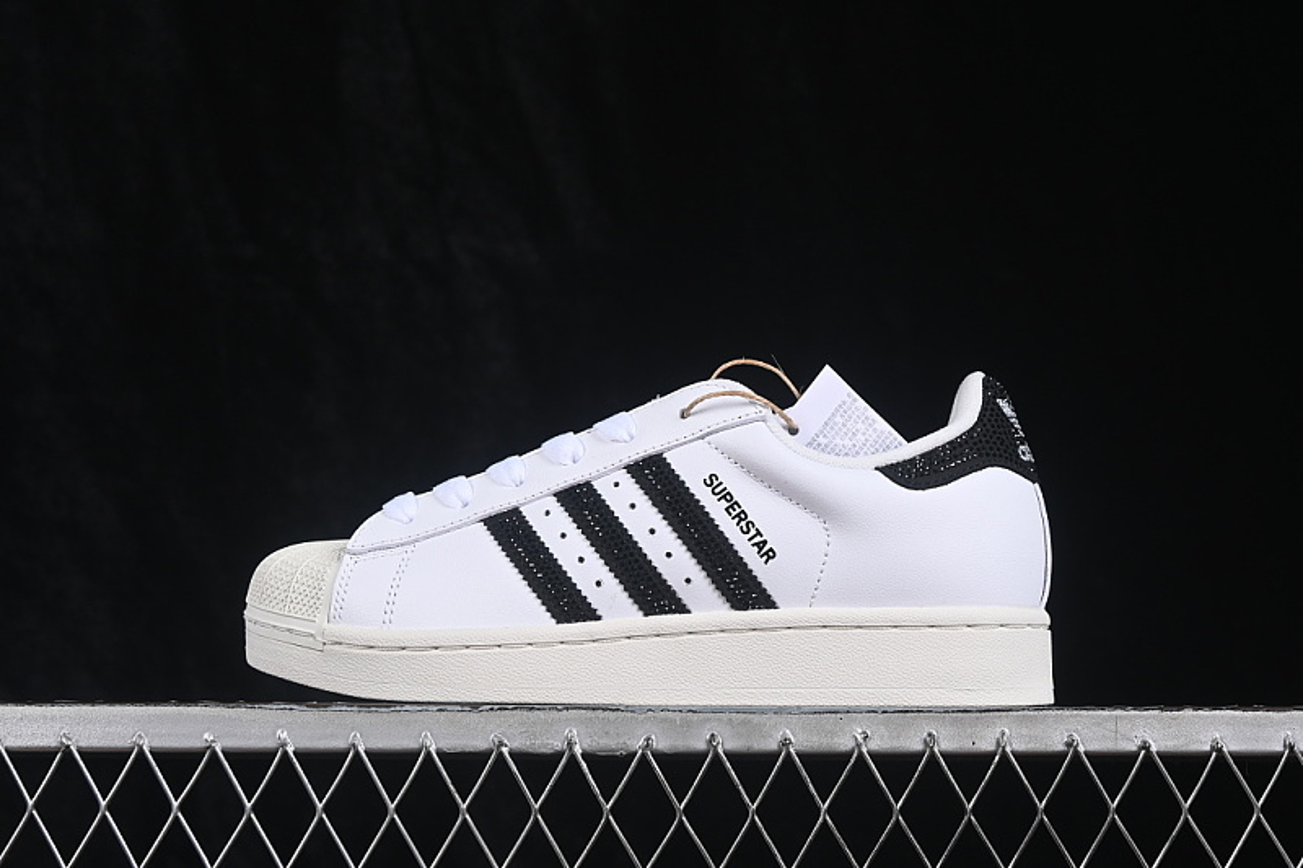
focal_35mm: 75
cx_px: 652
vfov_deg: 18.2
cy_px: 434
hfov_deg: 27.0
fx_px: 2714
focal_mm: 50
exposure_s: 1/80
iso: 160
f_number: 8
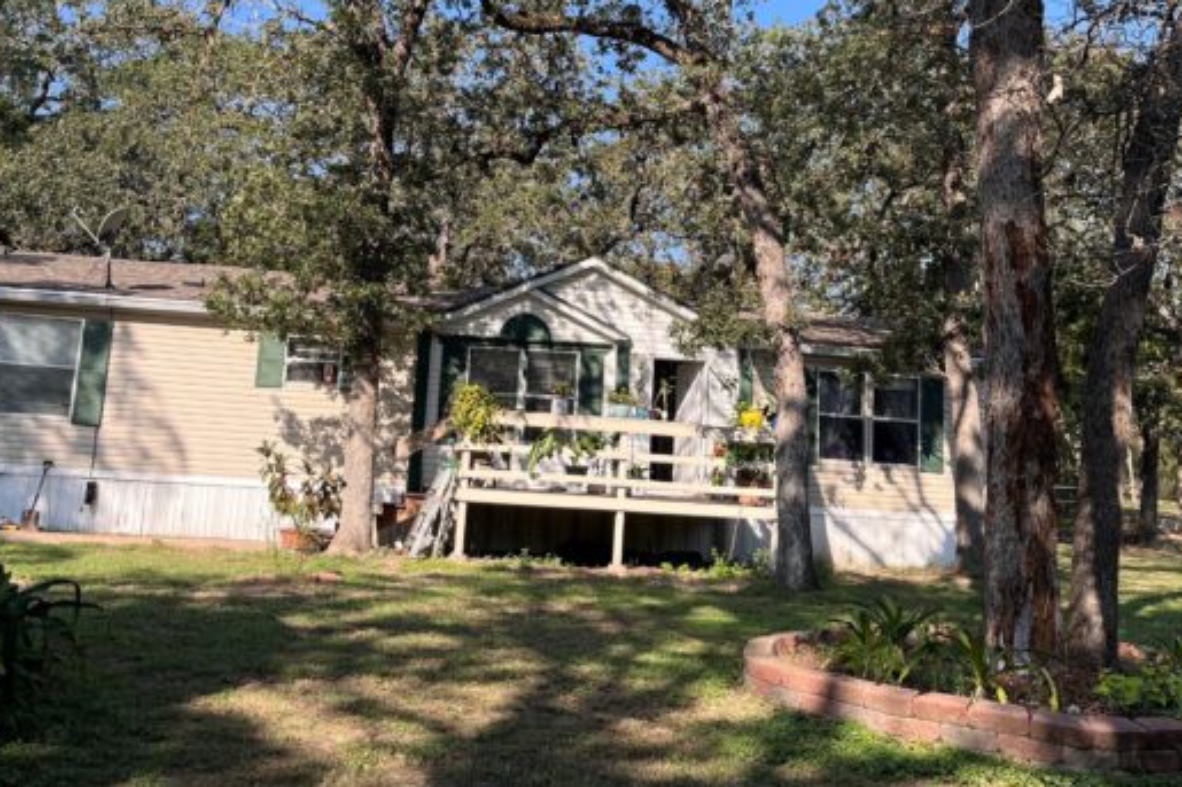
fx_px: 919
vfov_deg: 46.4
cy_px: 383
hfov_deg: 65.5
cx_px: 580
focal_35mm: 28
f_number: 1.6
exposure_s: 1/1536
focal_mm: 5.1
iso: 50
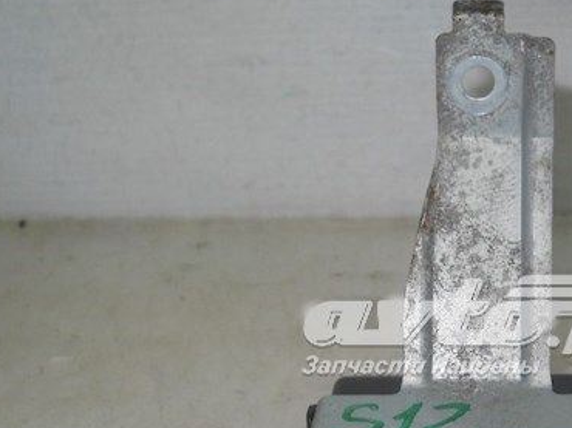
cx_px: 479
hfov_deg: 26.8
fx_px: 1172
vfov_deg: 20.5
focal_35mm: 71
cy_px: 321
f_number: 5.5
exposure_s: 1/40
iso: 80
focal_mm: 6.72
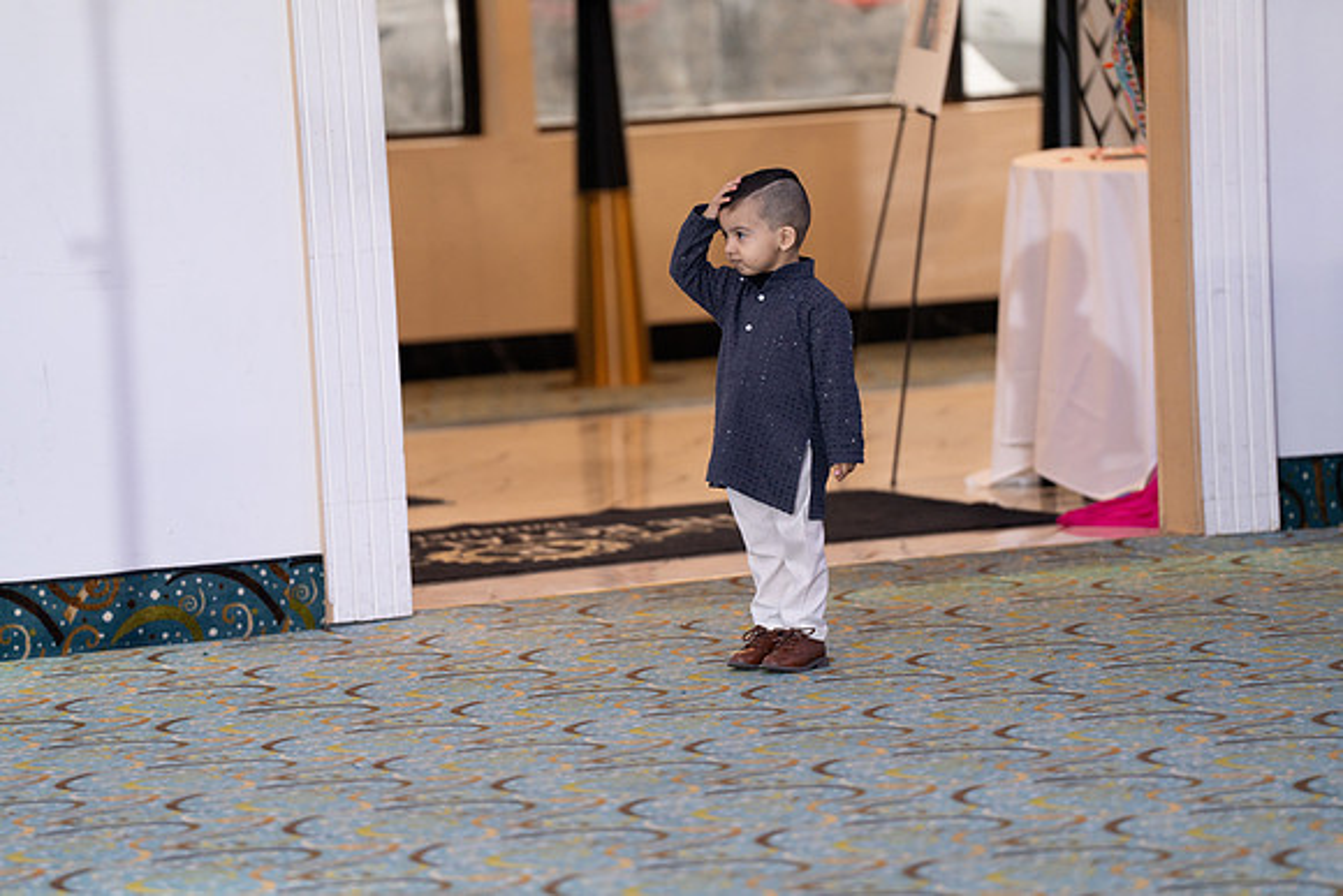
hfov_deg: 10.3
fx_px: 7463
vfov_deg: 6.9
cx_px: 672
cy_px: 448
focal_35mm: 200
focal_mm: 200
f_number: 2.8
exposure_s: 1/200
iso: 1000
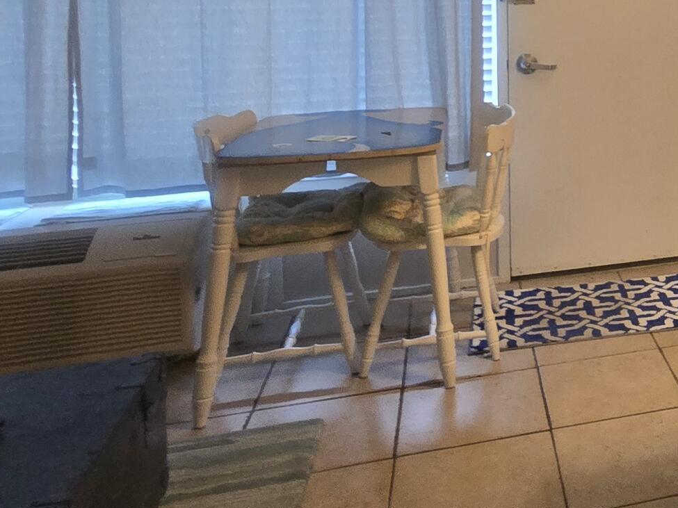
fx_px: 783
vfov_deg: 32.8
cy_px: -8
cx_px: 782
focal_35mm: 40
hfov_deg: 37.4
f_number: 2.2
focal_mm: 2.2
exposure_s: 1/60
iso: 500
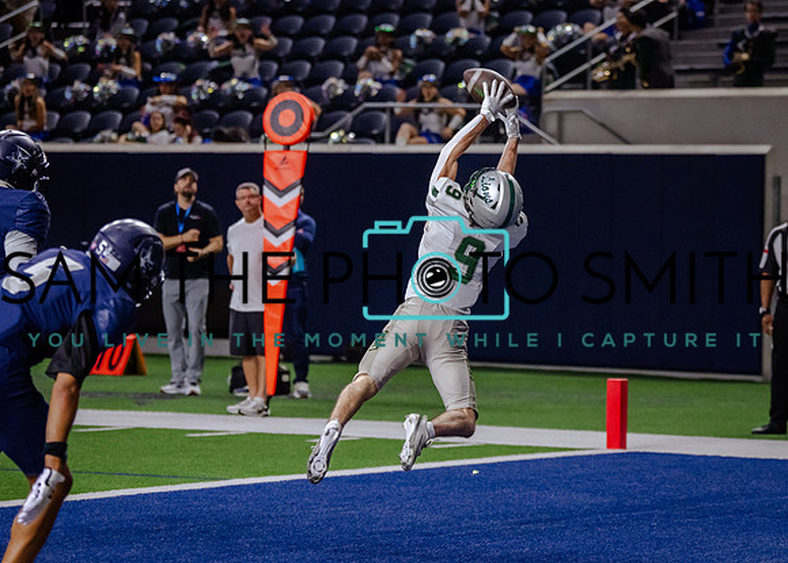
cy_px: 199
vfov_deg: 8.3
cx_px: 490
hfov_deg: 11.6
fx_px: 3867
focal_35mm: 173
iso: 3200
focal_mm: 118
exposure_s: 1/1250
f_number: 2.8
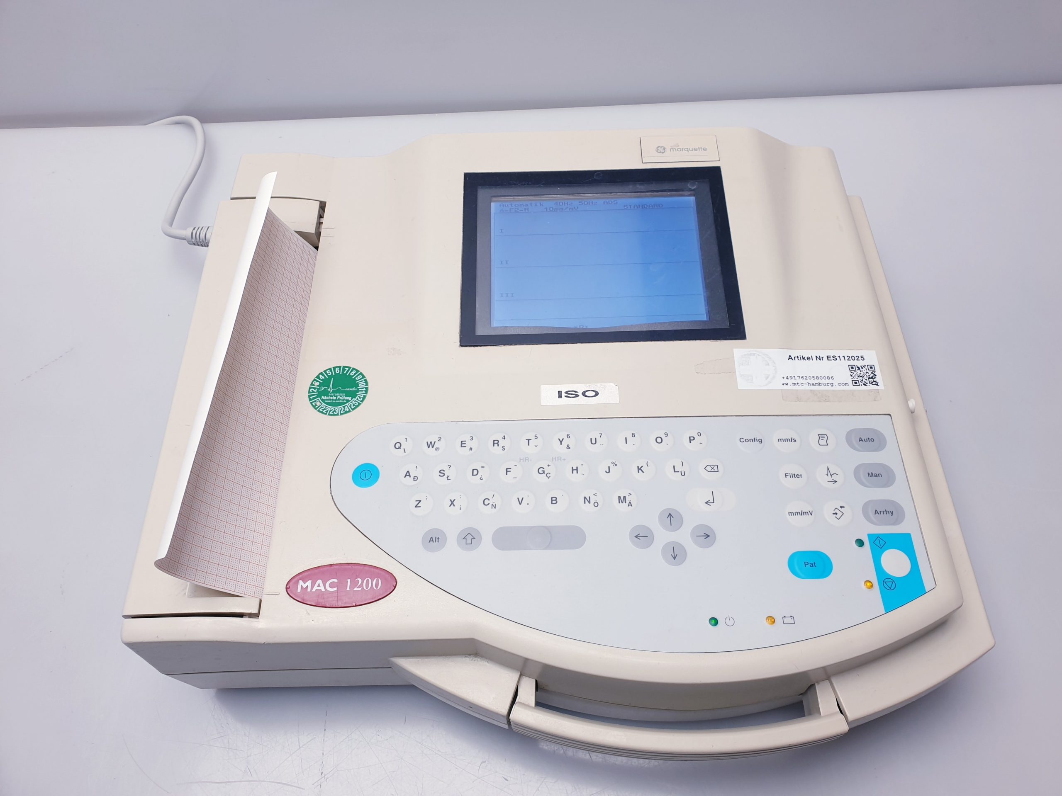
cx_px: 531
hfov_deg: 67.3
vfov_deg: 53.1
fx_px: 798
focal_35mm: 26
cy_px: 398
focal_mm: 4.3
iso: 50
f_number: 2.4
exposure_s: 1/115
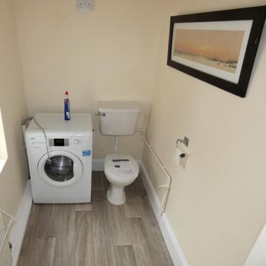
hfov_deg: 63.9
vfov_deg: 65.0
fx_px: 209
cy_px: 132
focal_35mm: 24
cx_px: 97
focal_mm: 3.6
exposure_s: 1/40
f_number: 2.8
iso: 160
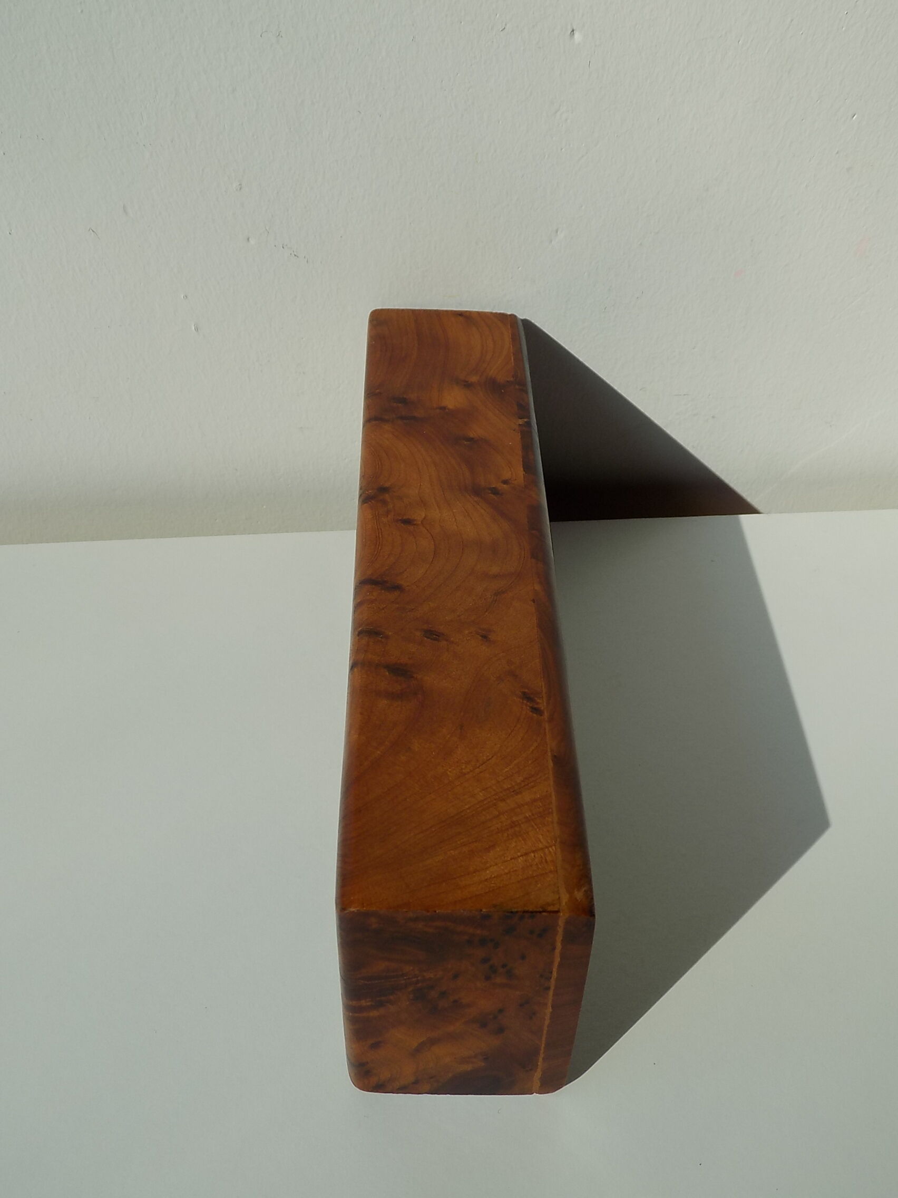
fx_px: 1176
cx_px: 449
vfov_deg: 54.0
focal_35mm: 34
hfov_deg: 41.8
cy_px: 599
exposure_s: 1/400
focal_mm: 6.1
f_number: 3.4
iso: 80
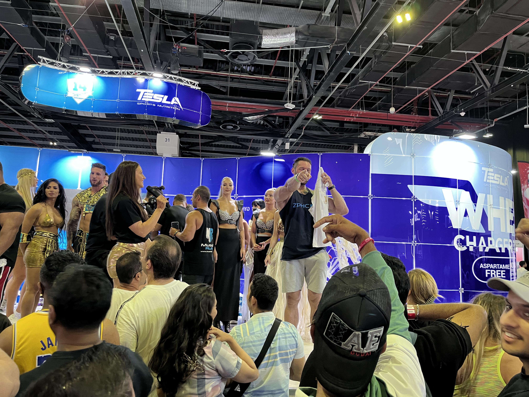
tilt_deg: +7.0
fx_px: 397
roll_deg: -1.4
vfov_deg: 53.1
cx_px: 264
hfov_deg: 67.3
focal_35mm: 26
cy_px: 198
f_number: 1.6
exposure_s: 1/50
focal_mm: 5.1
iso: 160
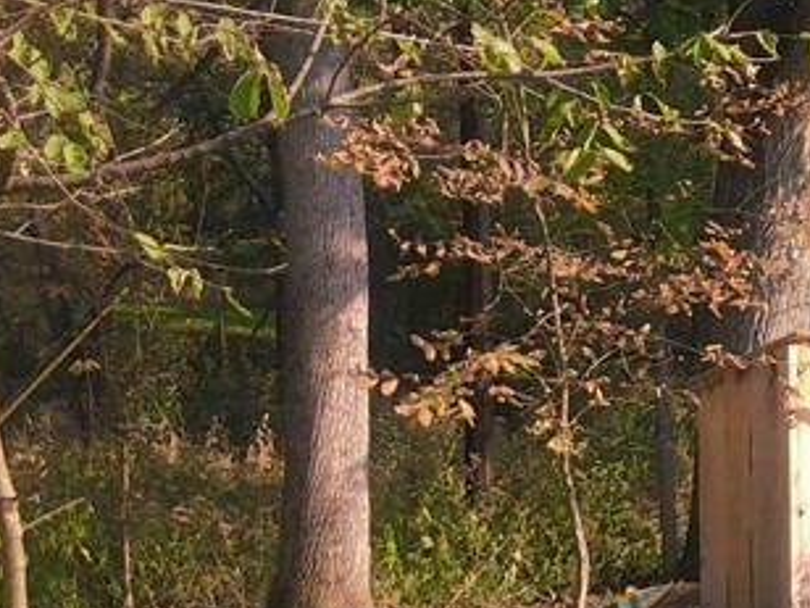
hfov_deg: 18.5
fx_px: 2176
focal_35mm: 93
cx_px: 1239
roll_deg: -1.2
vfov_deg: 15.8
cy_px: 455
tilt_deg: -5.3
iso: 20
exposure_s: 1/265
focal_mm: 3.99
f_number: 1.8
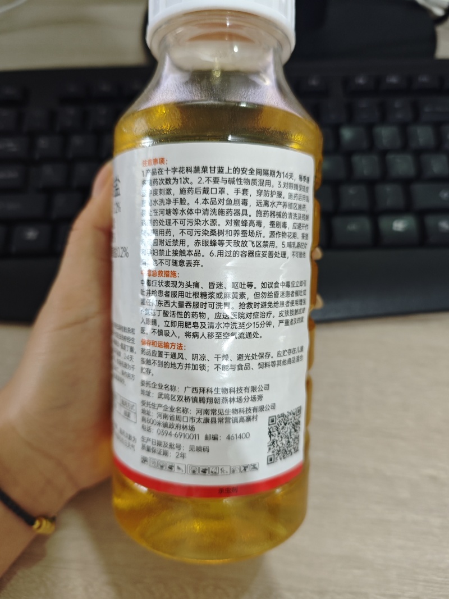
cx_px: 224
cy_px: 300
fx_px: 398
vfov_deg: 73.9
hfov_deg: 58.9
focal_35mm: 23
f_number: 1.6
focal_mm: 6.55
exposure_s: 1/47.2
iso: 800
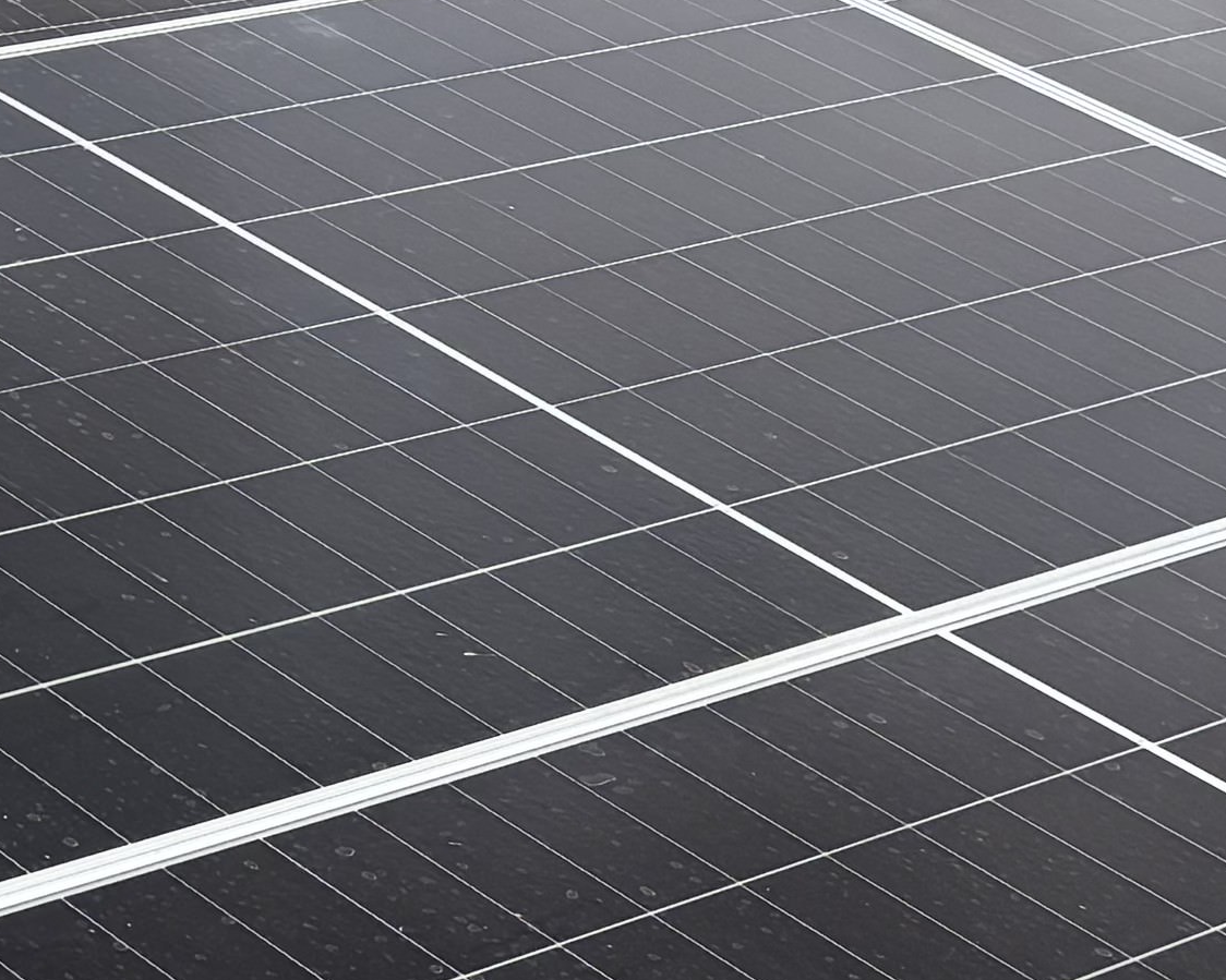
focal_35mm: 129
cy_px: -254
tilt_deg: -7.3
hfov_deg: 13.7
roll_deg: +0.1
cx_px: -834
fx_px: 4680
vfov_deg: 11.7
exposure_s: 1/426
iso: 50
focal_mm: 5.96
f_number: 1.6
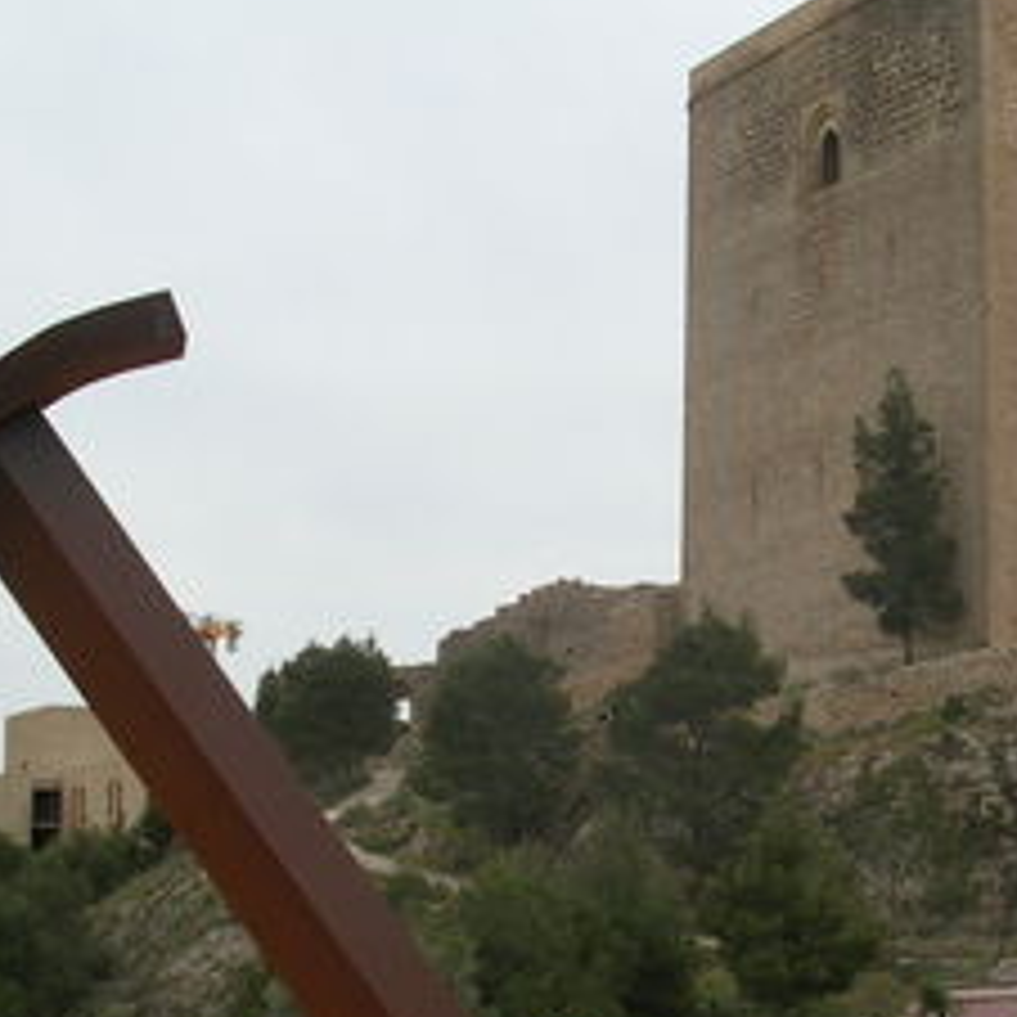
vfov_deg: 23.6
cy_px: 648
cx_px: 626
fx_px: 2426
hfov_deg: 23.6
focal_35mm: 73
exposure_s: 1/342
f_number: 5.6
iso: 50
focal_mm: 5.8
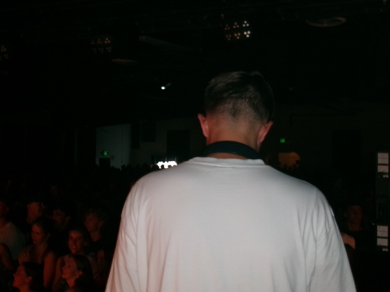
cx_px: 194
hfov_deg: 32.7
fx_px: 665
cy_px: 117
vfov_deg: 24.8
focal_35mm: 59
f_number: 4.7
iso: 250
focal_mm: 7.8
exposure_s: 1/50
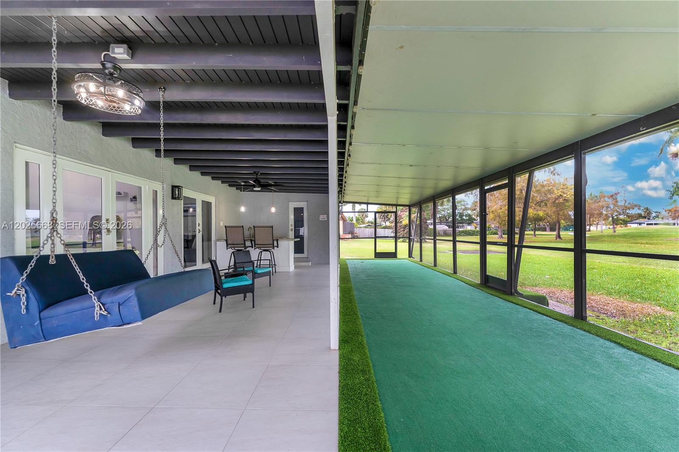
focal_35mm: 14
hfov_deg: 104.3
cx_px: 340
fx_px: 264
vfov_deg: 81.2
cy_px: 226
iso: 400
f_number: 4
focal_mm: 14
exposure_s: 1/160
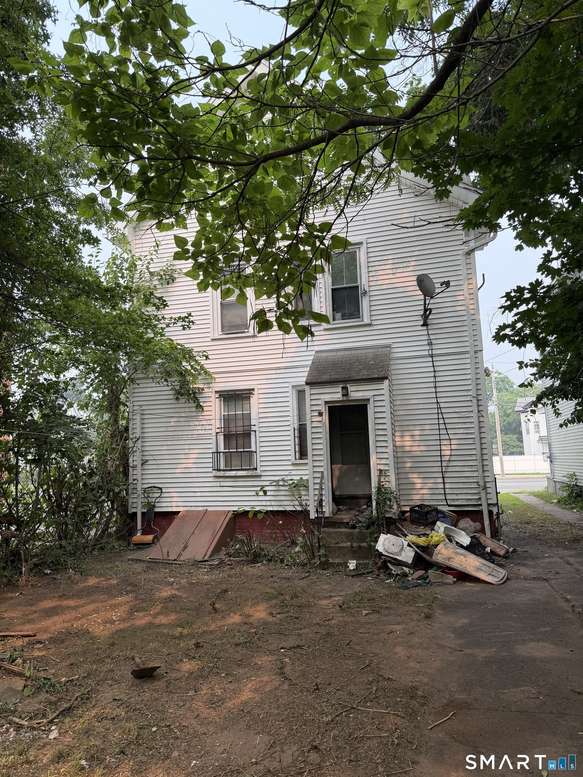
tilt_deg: +8.4
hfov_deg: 56.8
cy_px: 388
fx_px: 539
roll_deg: +1.8
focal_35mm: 24
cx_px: 292
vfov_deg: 71.6
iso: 100
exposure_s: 1/1156
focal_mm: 6.76
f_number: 1.78
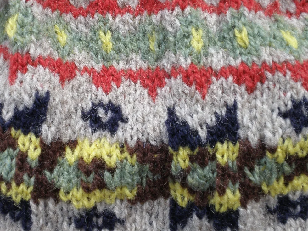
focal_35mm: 68
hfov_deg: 28.5
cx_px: 130
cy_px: 104
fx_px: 605
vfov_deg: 21.6
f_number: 4.3
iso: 64
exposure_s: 1/400
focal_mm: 9.1
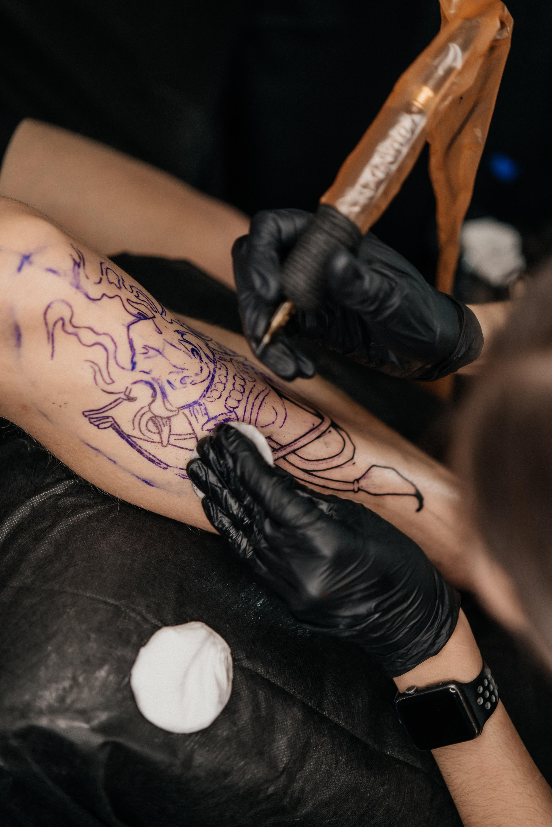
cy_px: 414
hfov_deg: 29.9
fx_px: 1035
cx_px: 276
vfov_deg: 43.6
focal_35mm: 45
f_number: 1.8
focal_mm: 45
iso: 250
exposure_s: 1/250
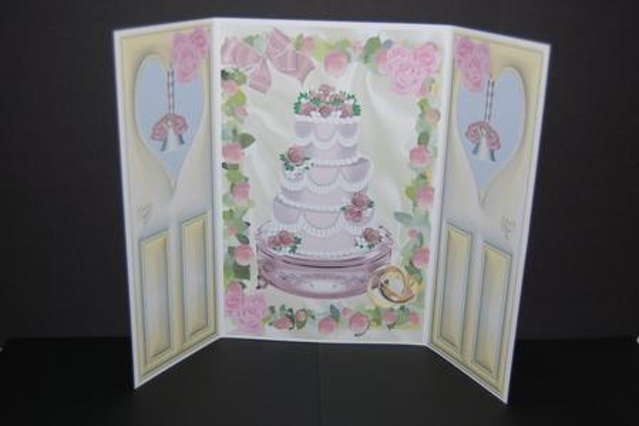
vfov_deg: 29.8
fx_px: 798
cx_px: 320
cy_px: 213
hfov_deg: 43.6
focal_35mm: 45
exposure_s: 1/500
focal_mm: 30
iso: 200
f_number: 4.2
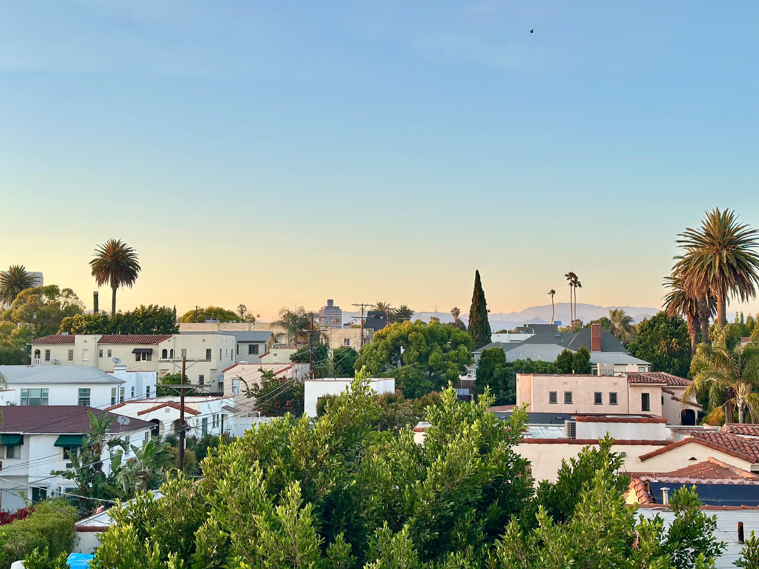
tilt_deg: +3.4
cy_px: 284
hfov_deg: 39.7
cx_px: 380
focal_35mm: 48
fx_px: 1052
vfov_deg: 30.3
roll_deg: -0.2
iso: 80
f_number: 1.78
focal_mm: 6.86
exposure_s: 1/491
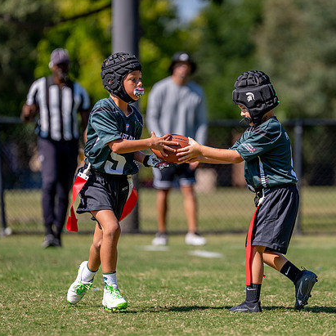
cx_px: 243
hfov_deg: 5.9
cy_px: 153
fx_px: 3262
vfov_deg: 5.9
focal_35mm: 297
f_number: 2.8
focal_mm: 200
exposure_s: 1/3200
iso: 200
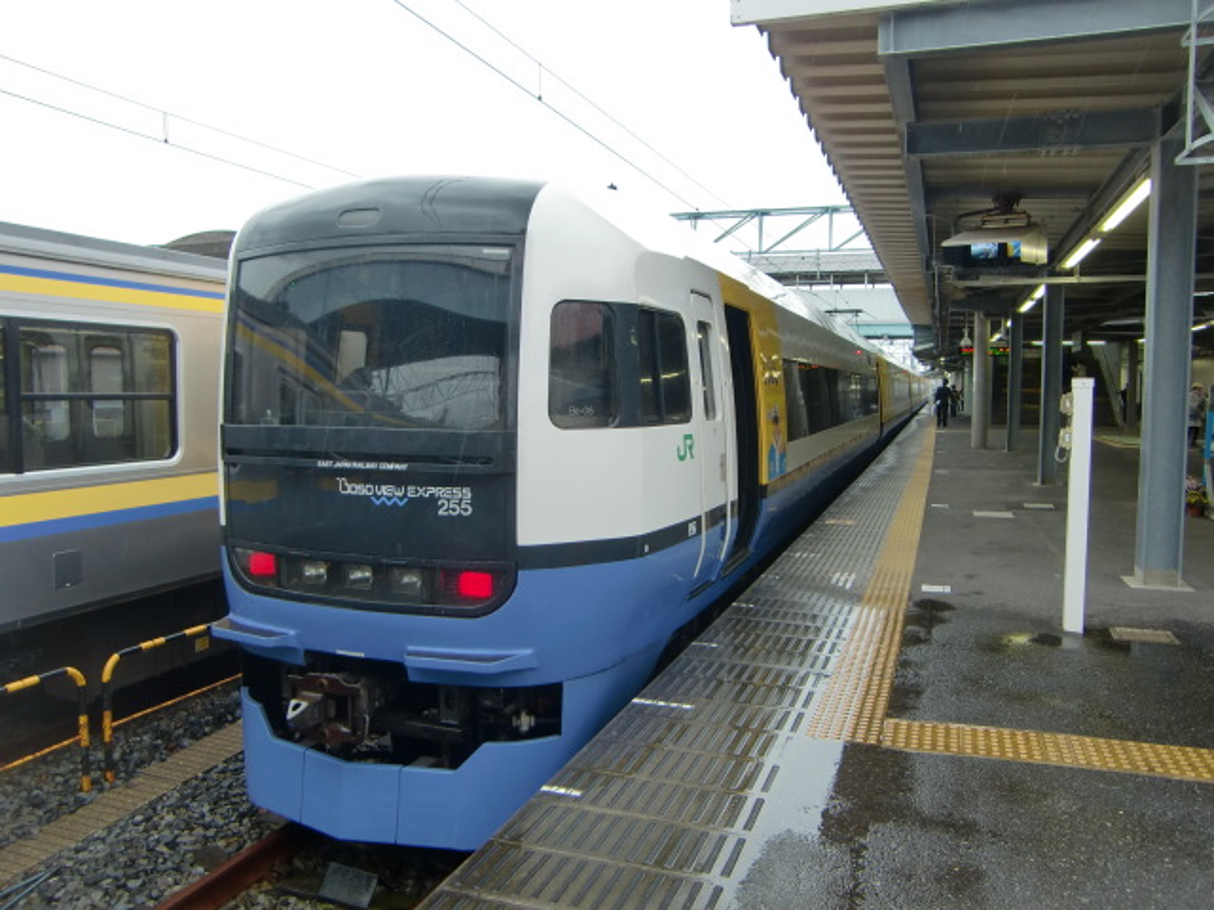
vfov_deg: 49.7
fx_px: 982
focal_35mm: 28
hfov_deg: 63.4
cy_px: 455
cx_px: 607
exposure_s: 1/60
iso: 64
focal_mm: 4.9
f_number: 2.6
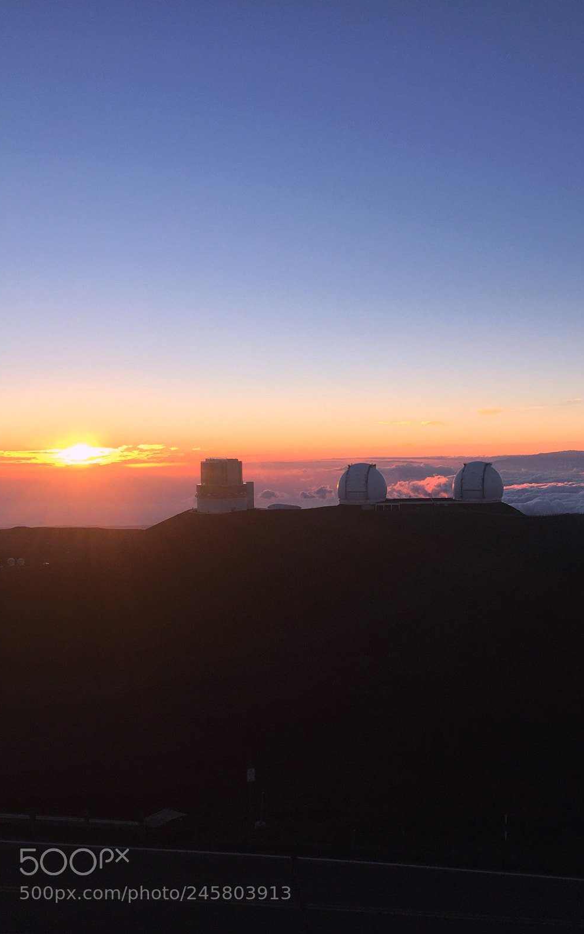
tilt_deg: -1.0
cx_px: 336
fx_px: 789
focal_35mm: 31
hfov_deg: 40.5
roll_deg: +0.1
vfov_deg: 61.2
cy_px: 468
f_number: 2.2
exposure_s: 1/460
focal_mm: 4.15
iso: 32
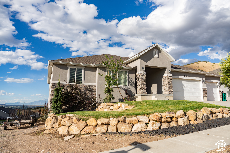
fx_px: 155
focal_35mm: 24
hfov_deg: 73.2
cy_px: 76
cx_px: 115
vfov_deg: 52.7
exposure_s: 1/800
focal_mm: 24
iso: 100
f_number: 4.5
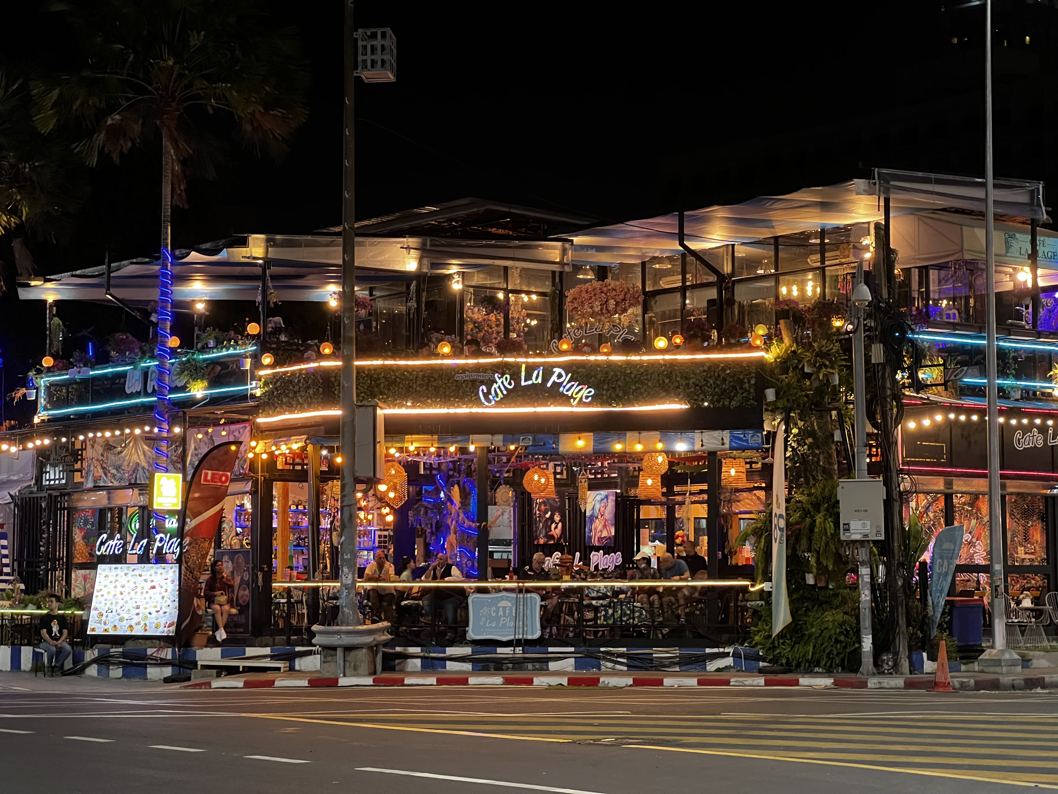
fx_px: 2353
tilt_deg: +4.8
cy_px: 397
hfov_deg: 25.3
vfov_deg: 19.1
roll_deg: +0.7
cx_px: 529
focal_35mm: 77
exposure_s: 1/34
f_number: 2.8
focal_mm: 9
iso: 1000
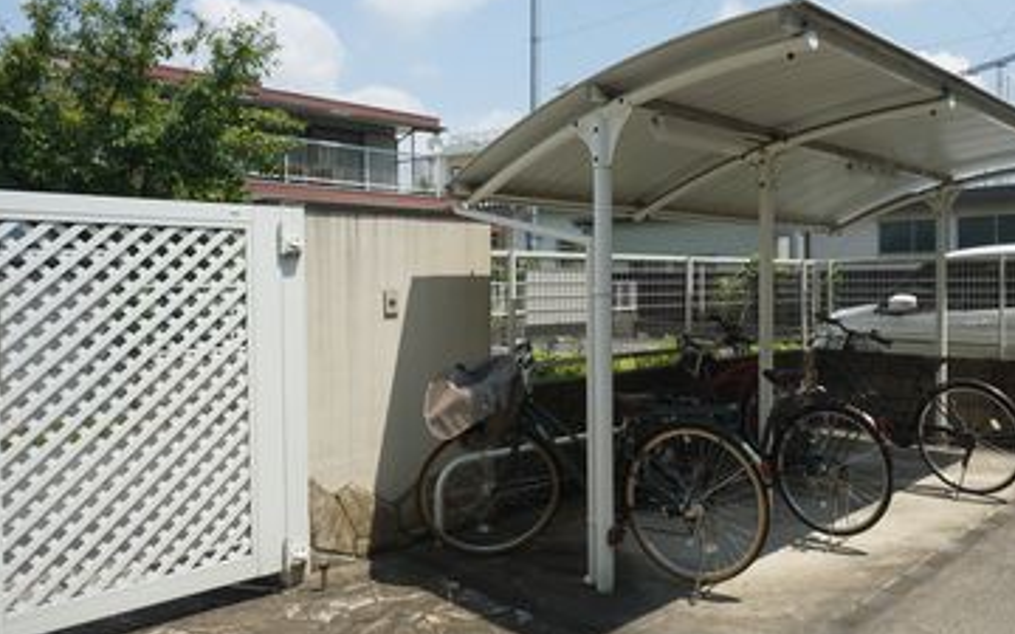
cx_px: 696
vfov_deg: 37.3
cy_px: 300
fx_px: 941
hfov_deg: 55.2
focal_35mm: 34
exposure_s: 1/125
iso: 100
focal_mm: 16
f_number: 11
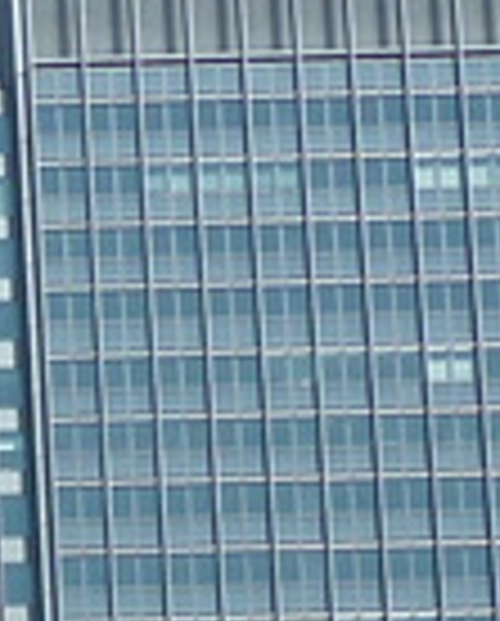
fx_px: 5771
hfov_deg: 4.7
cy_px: 1602
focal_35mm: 313
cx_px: -1140
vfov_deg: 5.9
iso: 80
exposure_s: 1/500
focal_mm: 6.1
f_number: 4.5
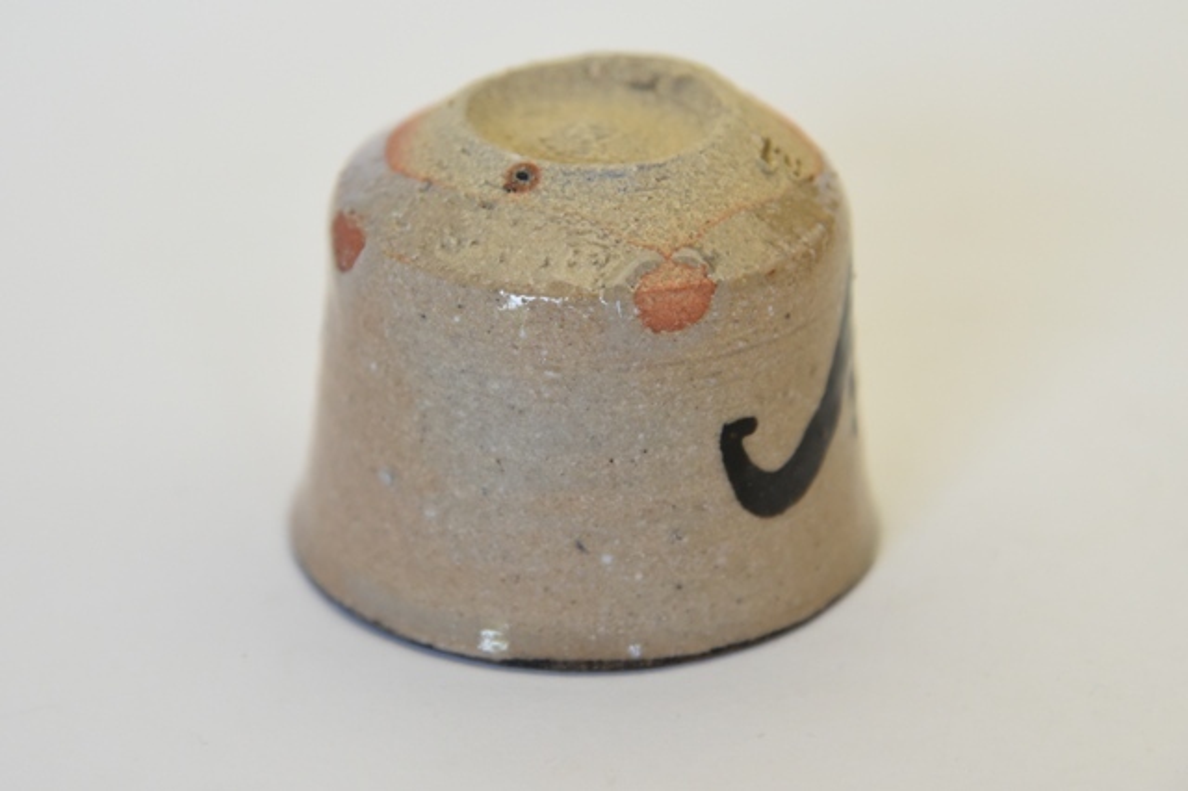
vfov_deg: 13.0
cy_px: 396
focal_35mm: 105
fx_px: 3463
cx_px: 594
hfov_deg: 19.5
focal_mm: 105
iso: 1250
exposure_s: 1/320
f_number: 4.5
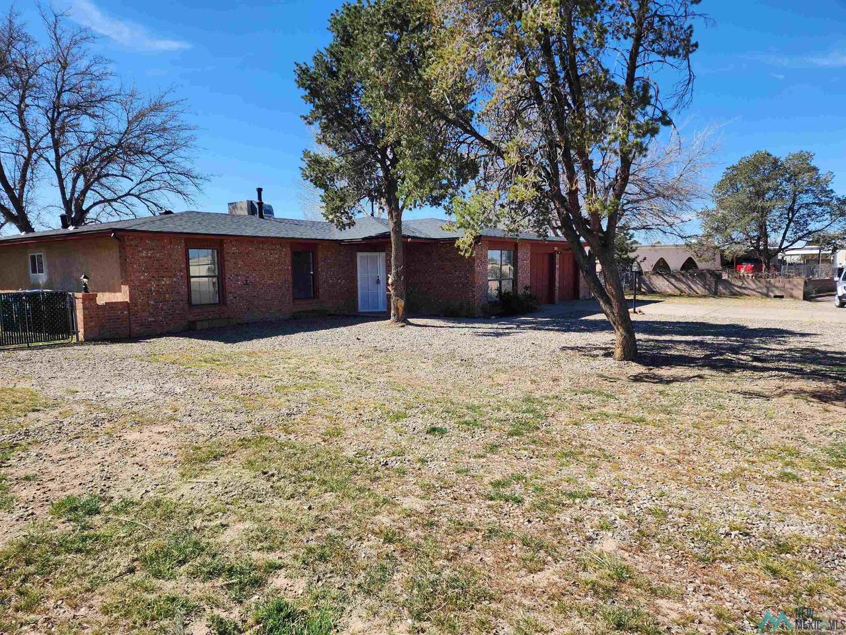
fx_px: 562
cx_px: 423
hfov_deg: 73.9
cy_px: 318
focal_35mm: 23
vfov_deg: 58.9
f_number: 1.8
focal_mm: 6.4
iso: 12
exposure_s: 1/717
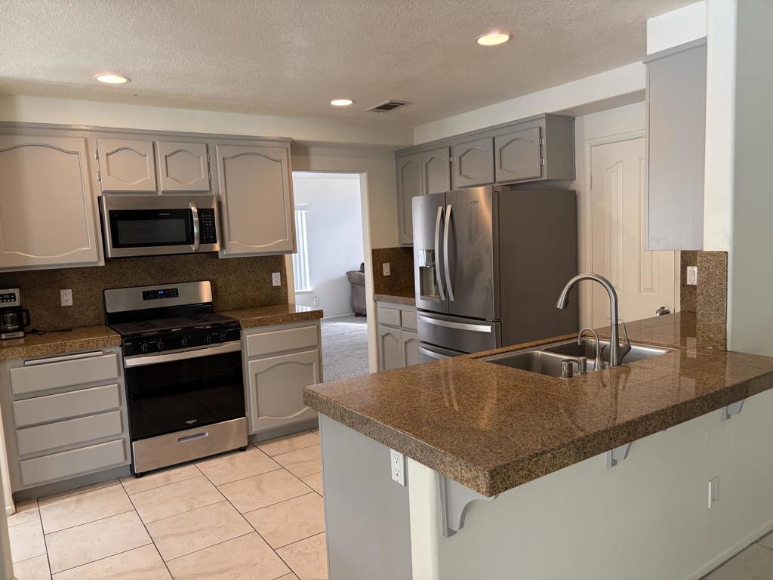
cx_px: 386
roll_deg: +1.9
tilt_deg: -4.7
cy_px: 290
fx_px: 581
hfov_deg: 67.3
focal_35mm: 26
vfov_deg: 53.1
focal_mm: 5.96
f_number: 1.6
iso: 125
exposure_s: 1/61
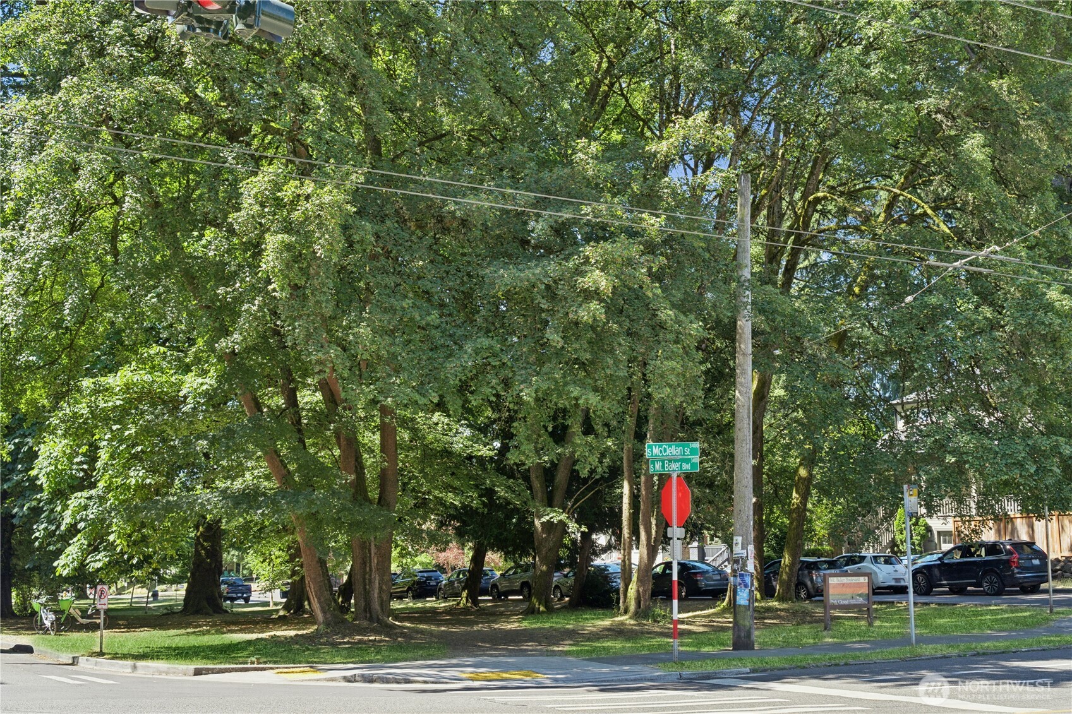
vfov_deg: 33.4
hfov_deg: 48.5
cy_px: 357
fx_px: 1191
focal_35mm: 40
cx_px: 536
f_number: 8
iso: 200
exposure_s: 1/125
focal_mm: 40
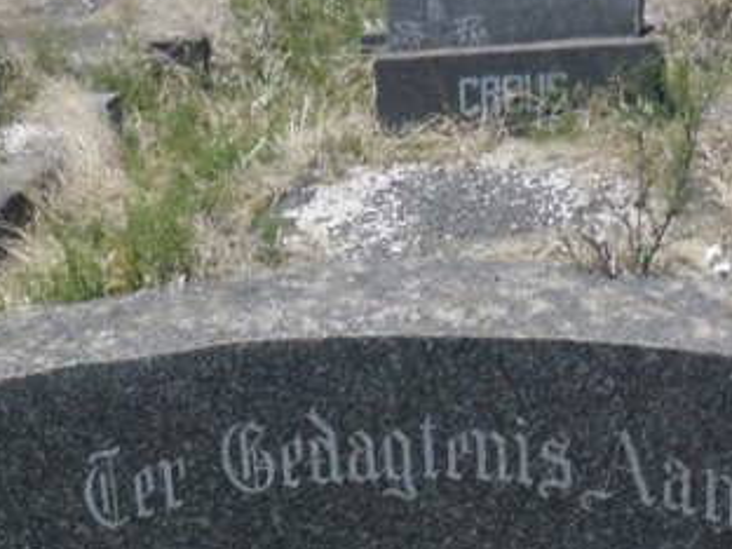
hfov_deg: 18.9
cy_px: 906
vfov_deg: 13.2
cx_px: 420
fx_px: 2199
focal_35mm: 104
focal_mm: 4.9
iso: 80
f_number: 9
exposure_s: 1/267
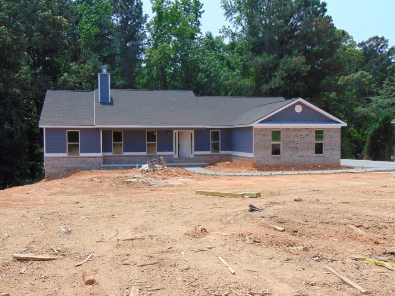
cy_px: 148
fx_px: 445
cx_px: 198
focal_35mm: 39
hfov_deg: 47.9
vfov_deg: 36.8
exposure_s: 1/1000
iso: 80
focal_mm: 6.9
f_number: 3.3
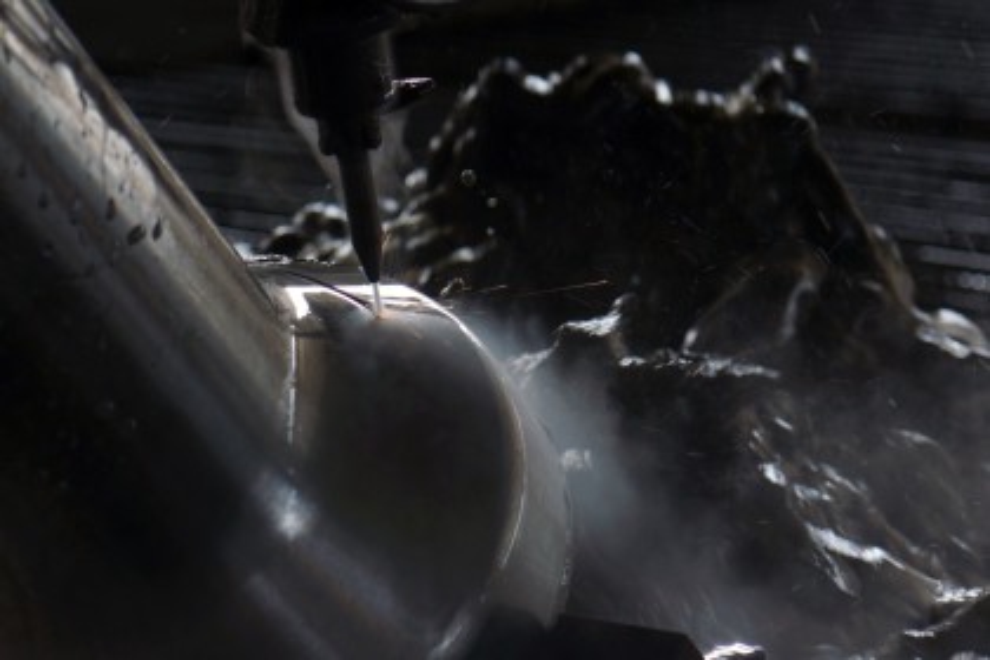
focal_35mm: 158
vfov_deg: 8.7
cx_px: 495
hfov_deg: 13.0
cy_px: 330
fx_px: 4331
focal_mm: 105
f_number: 5.6
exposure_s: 1/160
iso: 400
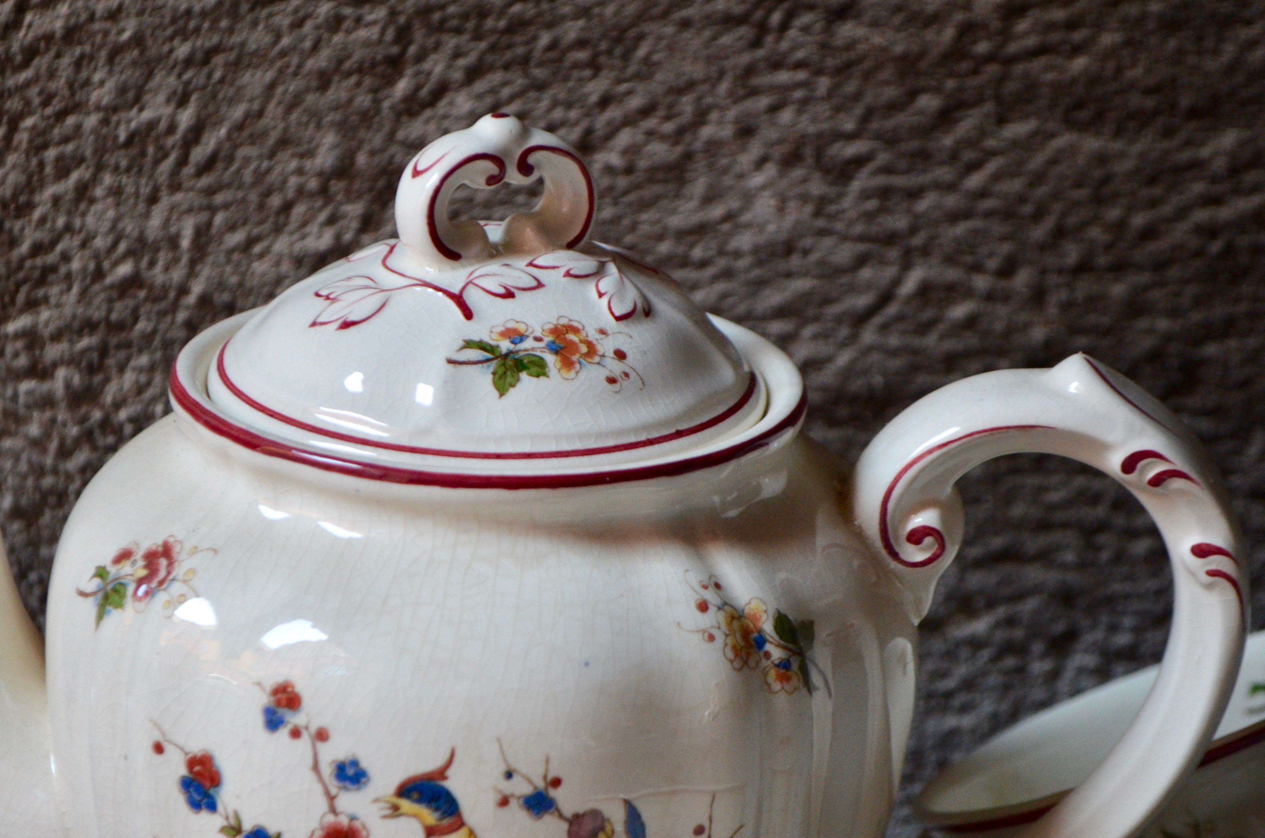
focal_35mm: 104
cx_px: 478
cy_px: 507
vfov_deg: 13.1
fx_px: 3634
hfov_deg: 19.7
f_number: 5.6
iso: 1250
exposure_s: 1/125
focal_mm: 55
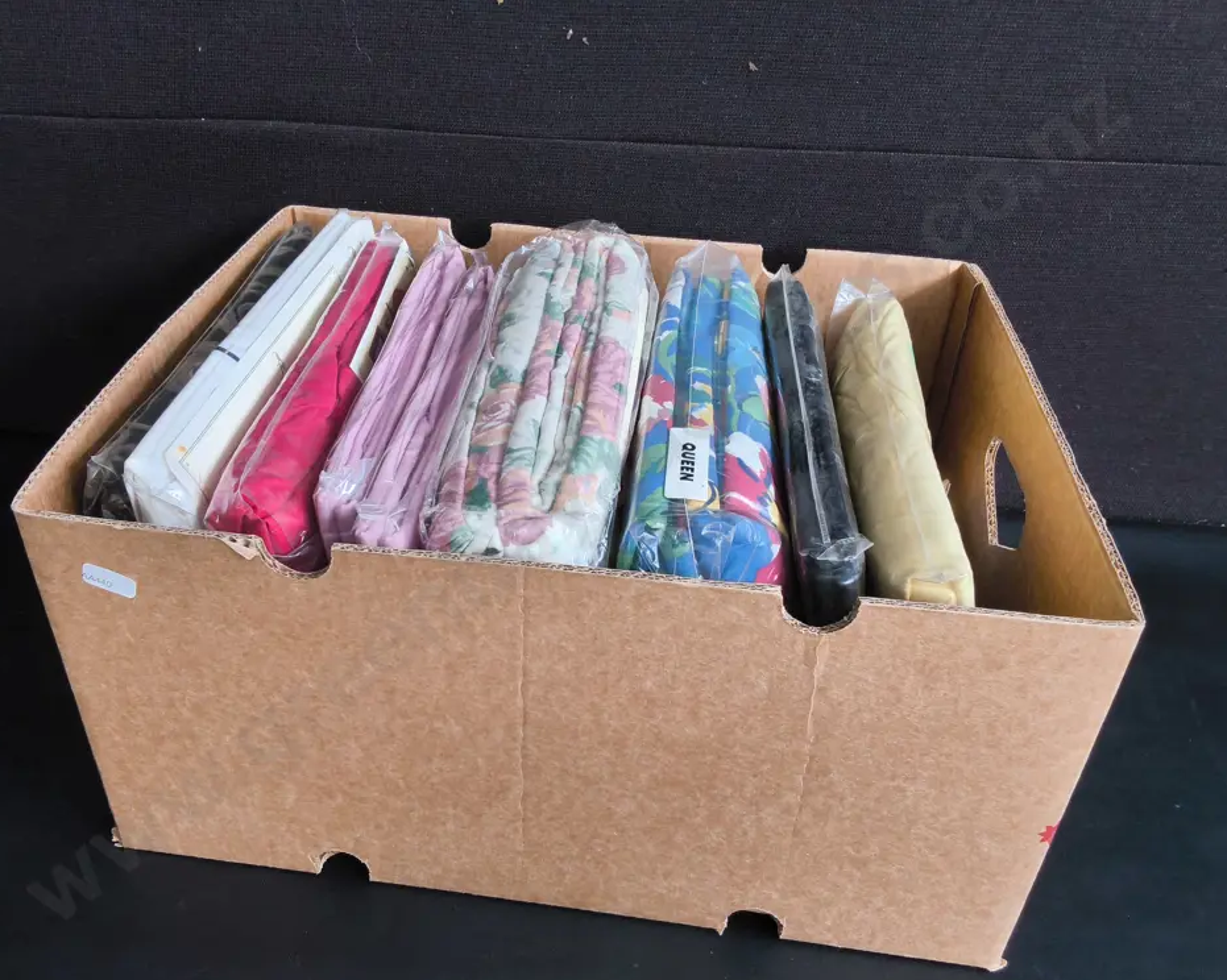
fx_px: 1053
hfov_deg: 60.4
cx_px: 577
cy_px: 504
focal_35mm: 29
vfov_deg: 49.9
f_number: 2
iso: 50
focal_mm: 2.87
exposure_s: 1/100
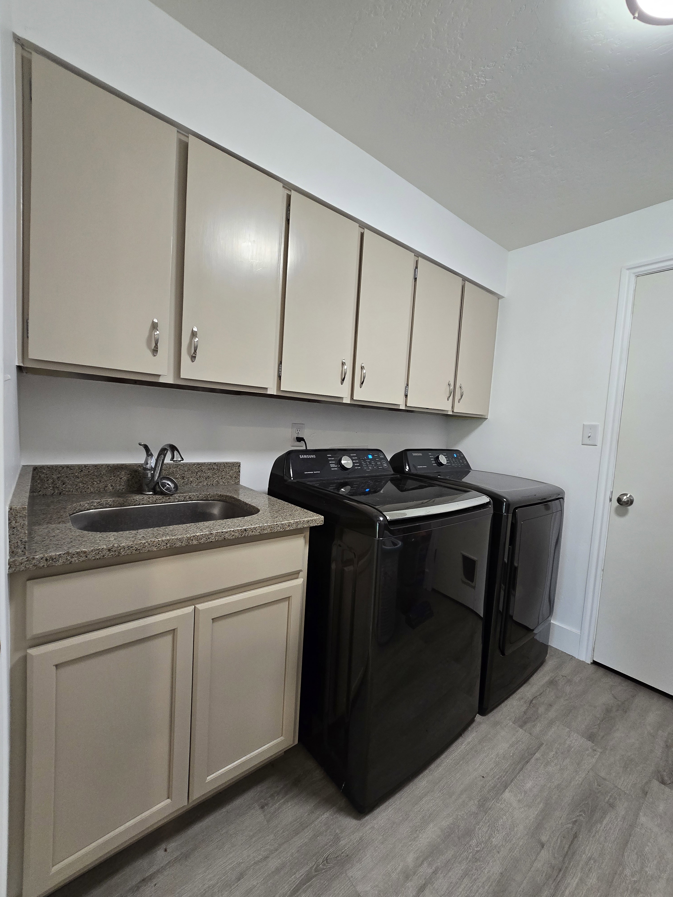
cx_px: 336
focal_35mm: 13
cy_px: 448
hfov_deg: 89.9
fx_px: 337
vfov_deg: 106.2
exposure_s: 1/60
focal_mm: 2.2
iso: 250
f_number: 2.2
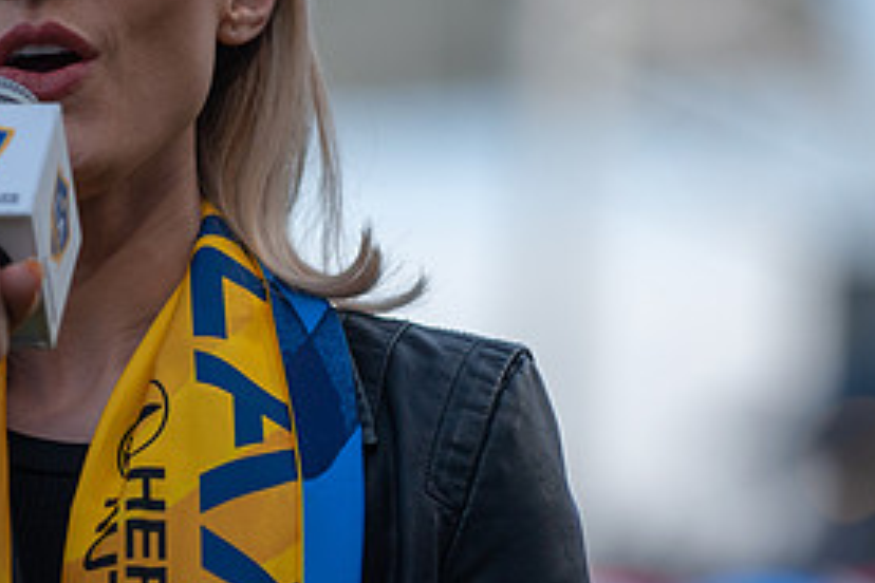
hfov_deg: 6.3
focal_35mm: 326
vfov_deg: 4.2
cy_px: 231
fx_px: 7923
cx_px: 342
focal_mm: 155
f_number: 2.8
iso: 250
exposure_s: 1/1250
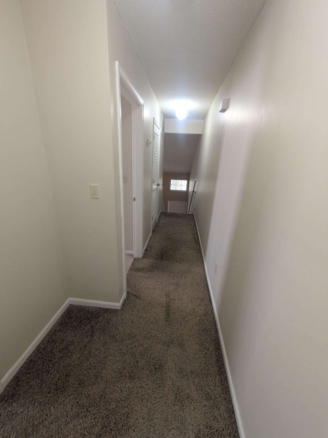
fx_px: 177
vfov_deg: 102.0
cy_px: 219
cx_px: 164
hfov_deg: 85.7
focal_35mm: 14
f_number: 2.2
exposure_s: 1/24
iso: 170
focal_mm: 1.83
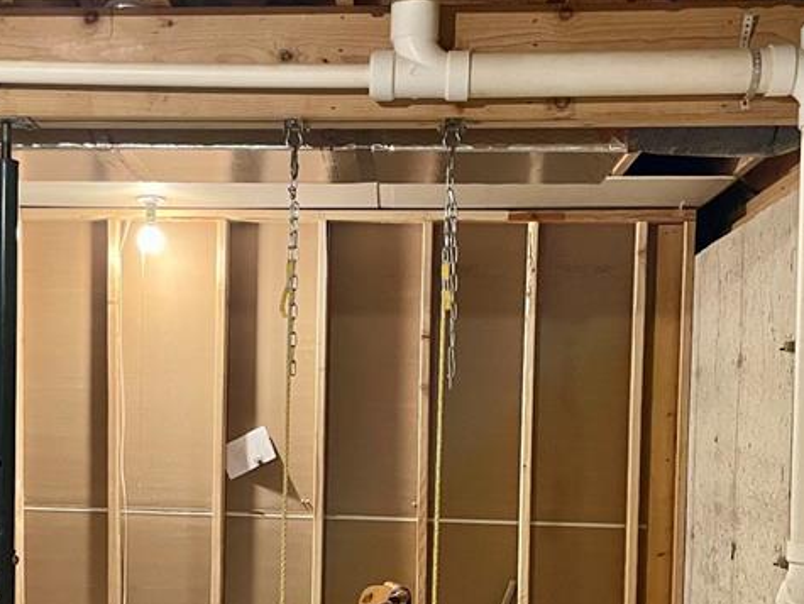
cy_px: 508
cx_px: 259
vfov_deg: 25.6
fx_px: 1302
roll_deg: -1.2
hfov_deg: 34.0
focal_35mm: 56
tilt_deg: -2.7
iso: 500
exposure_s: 1/40
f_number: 1.6
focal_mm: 4.2
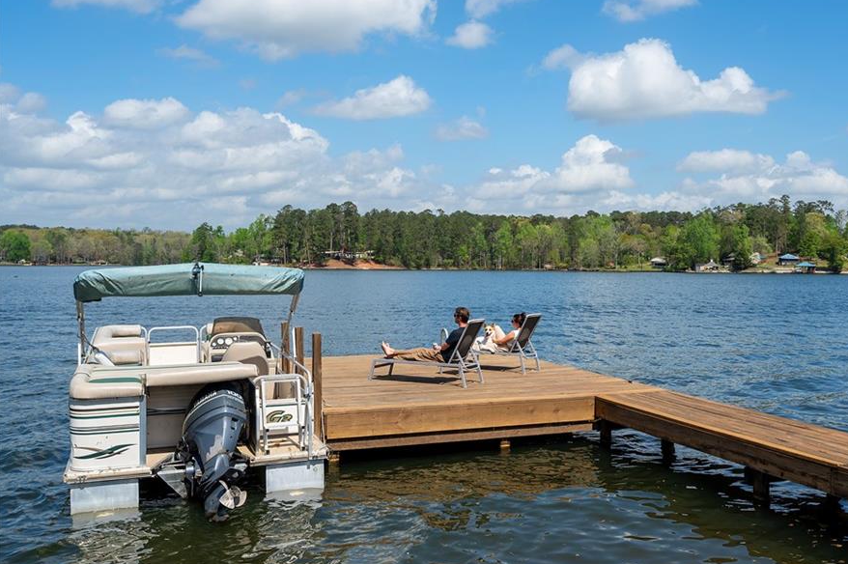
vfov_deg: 37.8
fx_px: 824
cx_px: 491
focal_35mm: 35
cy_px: 270
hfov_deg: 54.2
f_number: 11
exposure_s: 1/250
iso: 125
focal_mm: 30
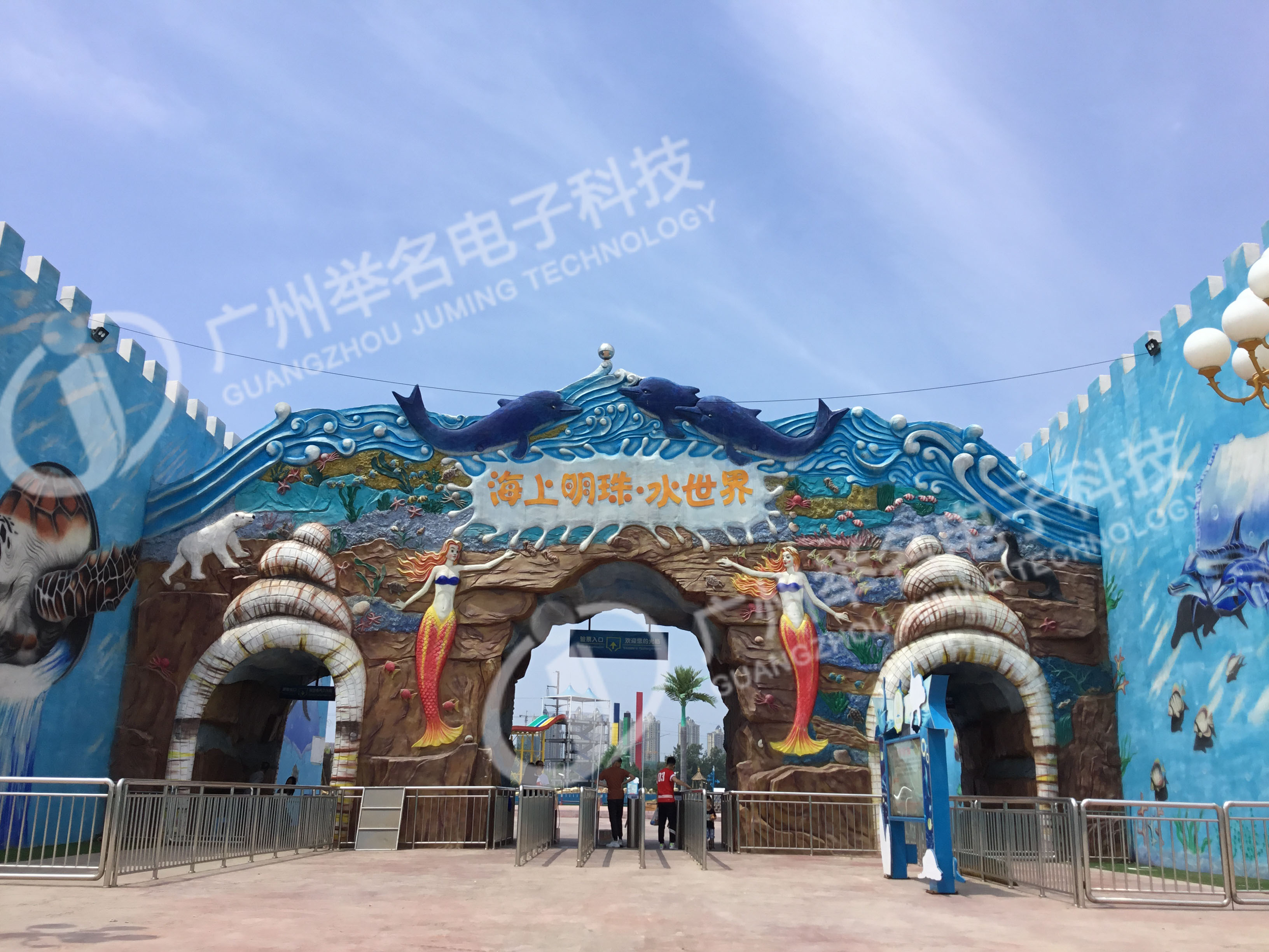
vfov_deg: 45.4
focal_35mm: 31
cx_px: 634
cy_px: 476
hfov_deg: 58.4
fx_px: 1136
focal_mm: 3.3
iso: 25
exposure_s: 1/1314
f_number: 2.4
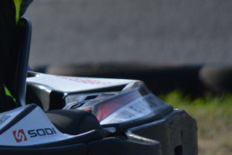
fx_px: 7887
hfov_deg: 1.7
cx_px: -185
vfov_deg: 1.1
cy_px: 15
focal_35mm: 1224
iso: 400
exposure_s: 1/1250
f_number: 5.6
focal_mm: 200
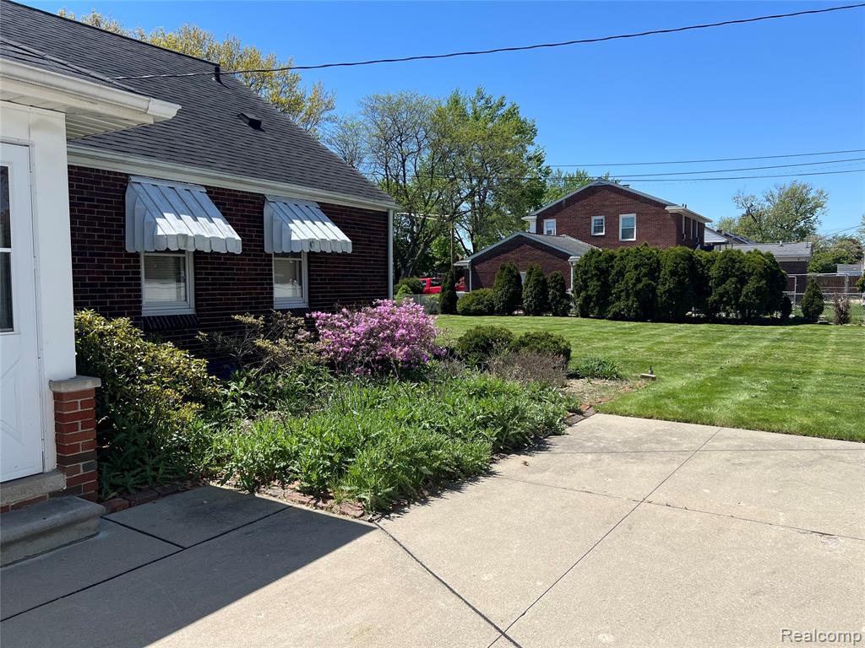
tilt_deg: -3.2
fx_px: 650
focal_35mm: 26
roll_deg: +0.0
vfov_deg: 53.1
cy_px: 324
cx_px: 432
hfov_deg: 67.3
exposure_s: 1/3460
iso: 50
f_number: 1.5
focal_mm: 5.7
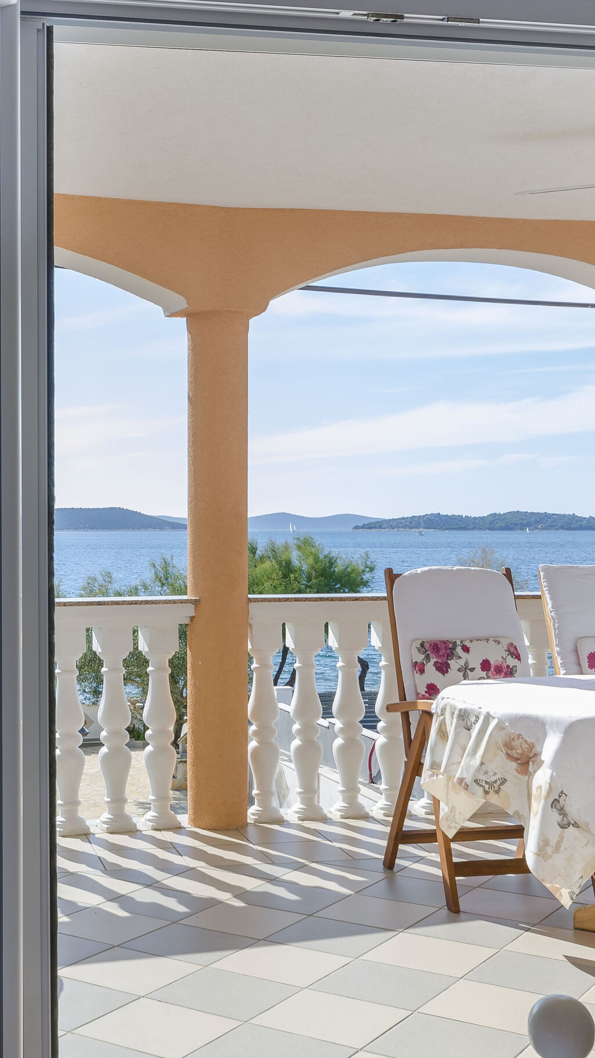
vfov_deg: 42.9
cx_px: 121
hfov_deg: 24.5
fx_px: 1347
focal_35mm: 48
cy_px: 532
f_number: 8
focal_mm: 20
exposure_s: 1/100
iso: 100
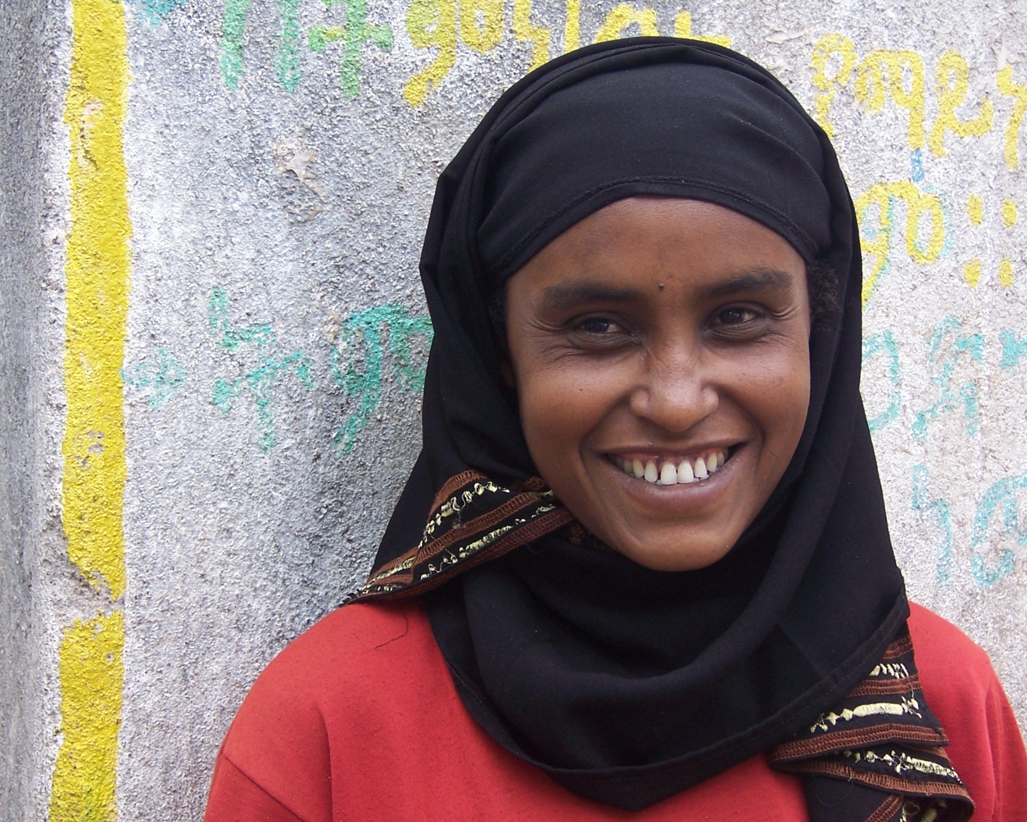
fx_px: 2006
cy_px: 426
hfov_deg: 28.7
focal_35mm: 66
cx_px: 488
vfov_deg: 23.1
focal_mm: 10
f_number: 4
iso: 80
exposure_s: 1/125
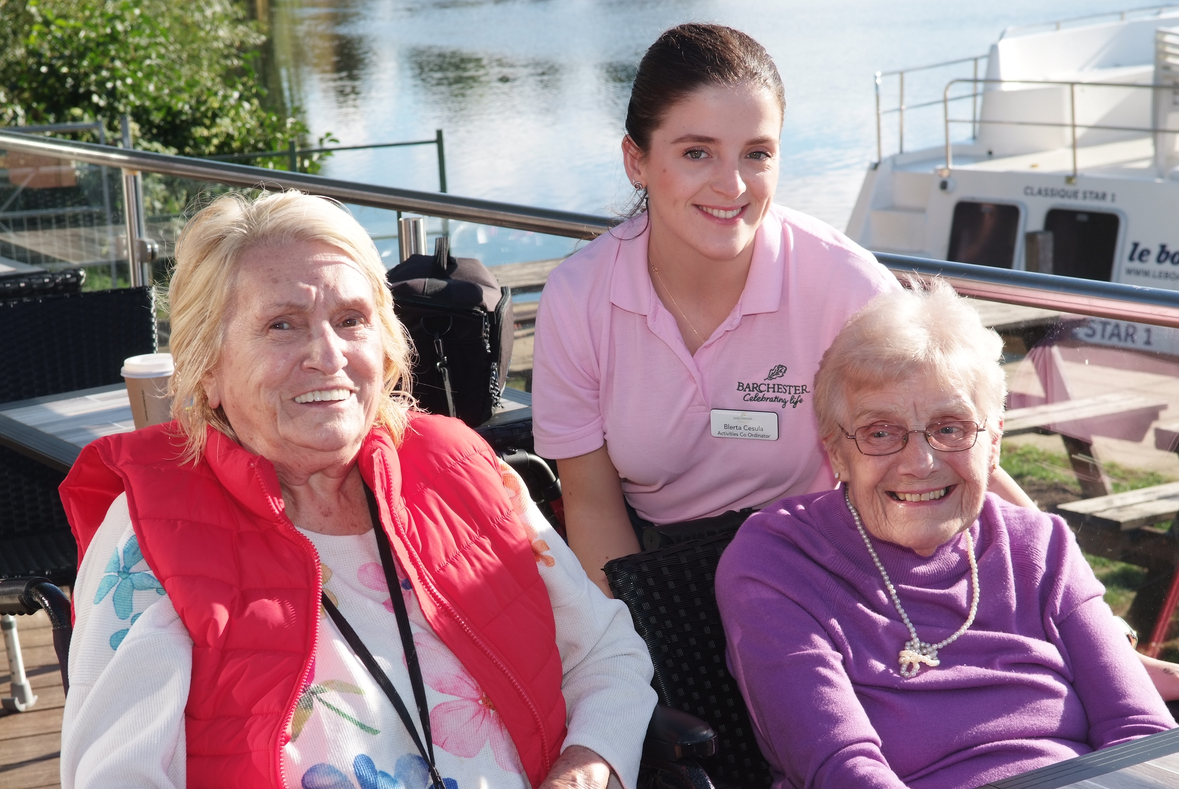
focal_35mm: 75
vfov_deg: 18.2
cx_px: 590
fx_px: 2459
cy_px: 394
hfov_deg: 27.0
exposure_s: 1/125
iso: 200
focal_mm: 50
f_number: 9
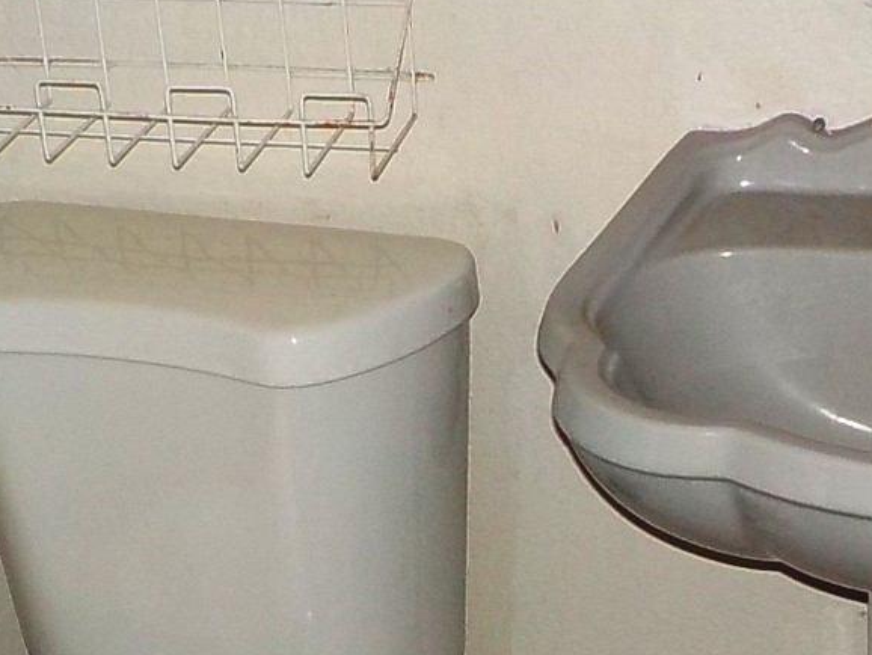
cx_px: 501
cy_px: 549
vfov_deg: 17.6
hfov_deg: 23.5
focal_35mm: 83
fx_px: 2092
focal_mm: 4.1
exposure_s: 1/30
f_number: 3.3
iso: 200
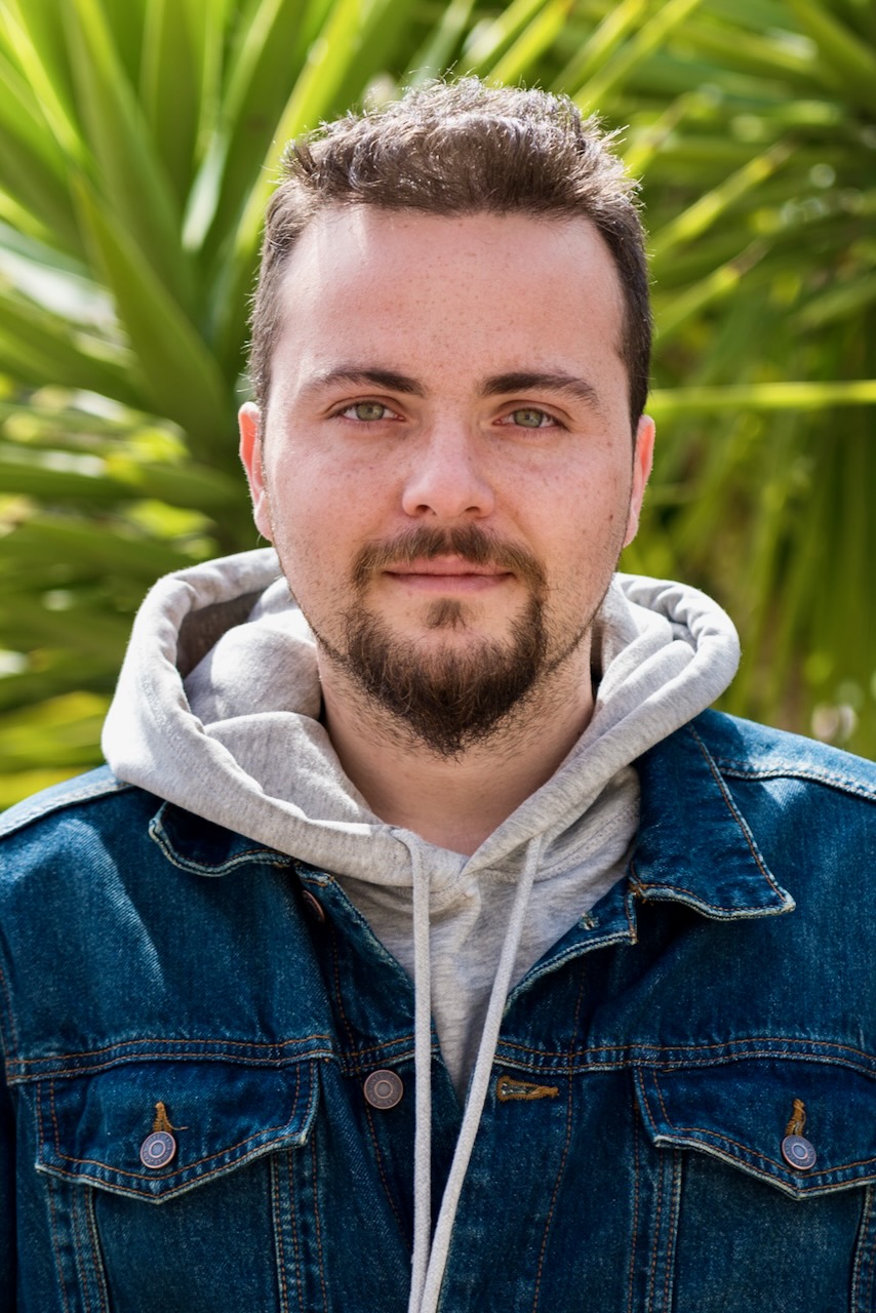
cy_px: 656
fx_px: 3684
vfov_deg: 20.2
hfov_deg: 13.6
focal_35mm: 101
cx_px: 438
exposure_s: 1/200
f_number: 4
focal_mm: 101
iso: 50
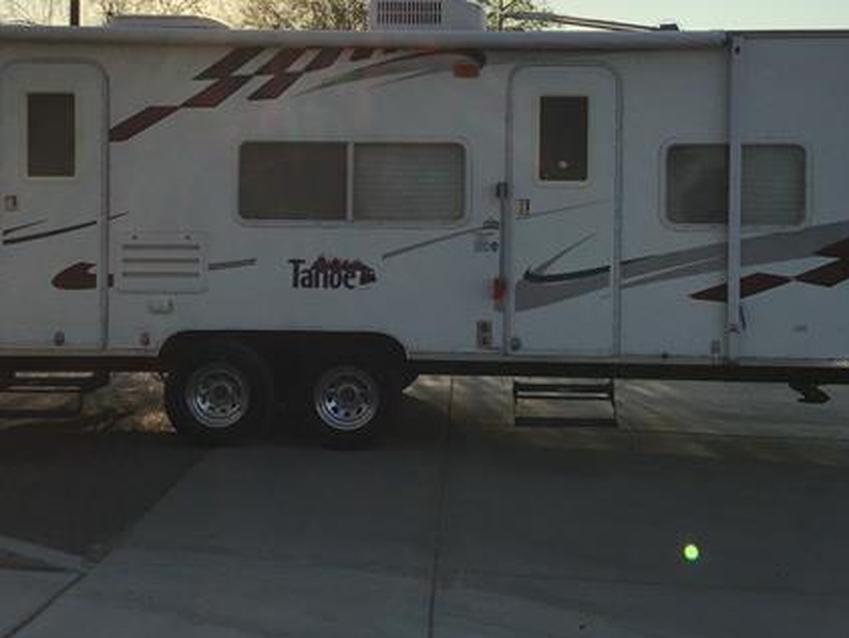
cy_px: 193
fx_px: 1153
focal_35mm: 47
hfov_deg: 40.4
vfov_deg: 30.6
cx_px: 451
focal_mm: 3.3
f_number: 2.4
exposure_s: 1/2915
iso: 25
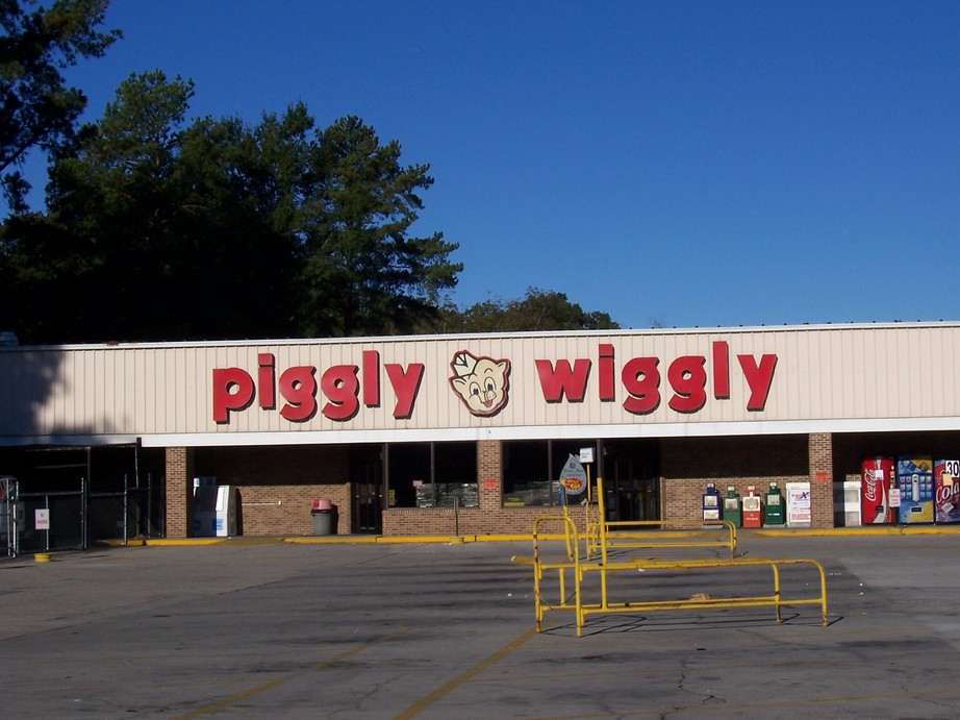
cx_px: 480
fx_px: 1830
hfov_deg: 29.4
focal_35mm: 66
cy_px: 360
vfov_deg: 22.2
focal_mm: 10.8
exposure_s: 1/750
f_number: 6.7
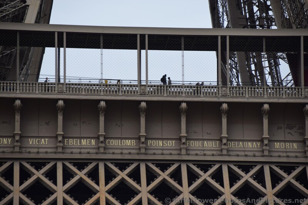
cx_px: 154
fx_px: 1989
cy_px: 102
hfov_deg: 8.9
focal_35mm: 232
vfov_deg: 5.9
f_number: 5.6
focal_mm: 155
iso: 220
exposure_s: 1/500
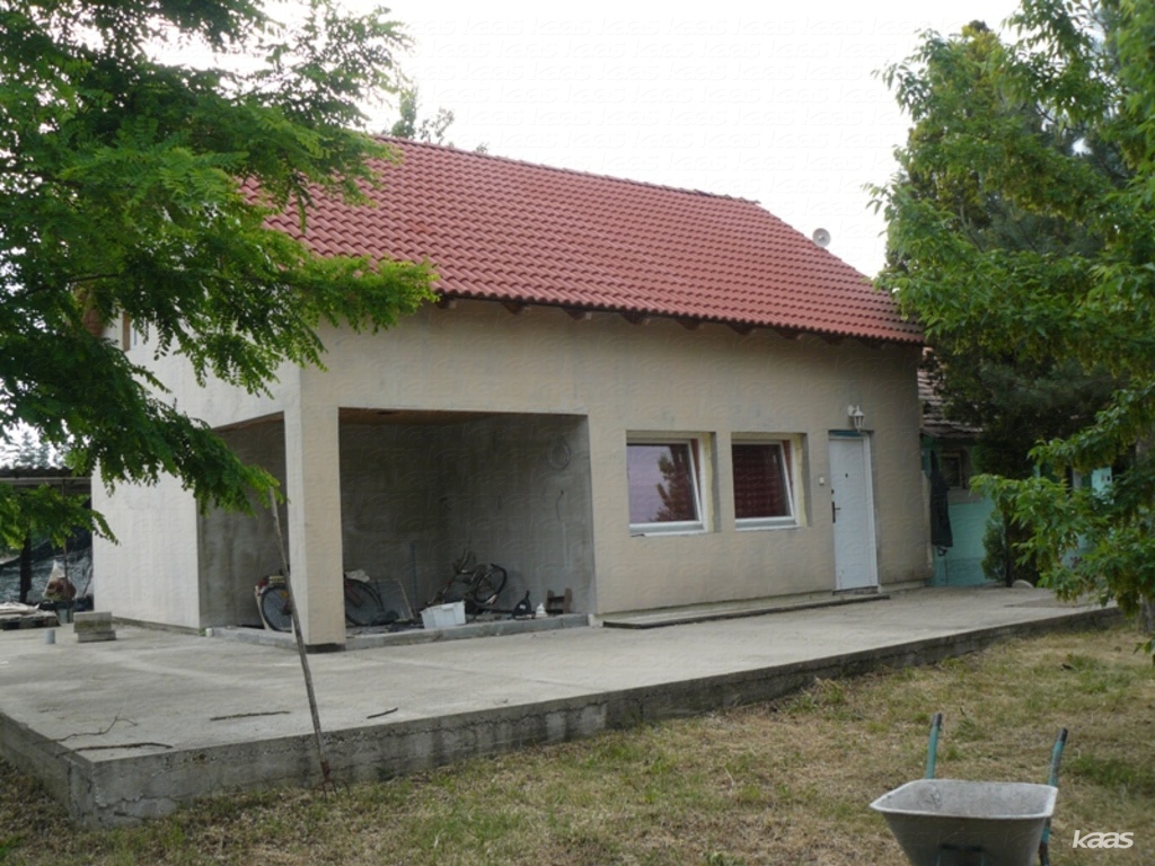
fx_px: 1201
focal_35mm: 36
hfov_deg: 51.4
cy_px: 433
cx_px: 578
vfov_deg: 39.7
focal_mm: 6
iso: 100
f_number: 4
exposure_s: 1/160
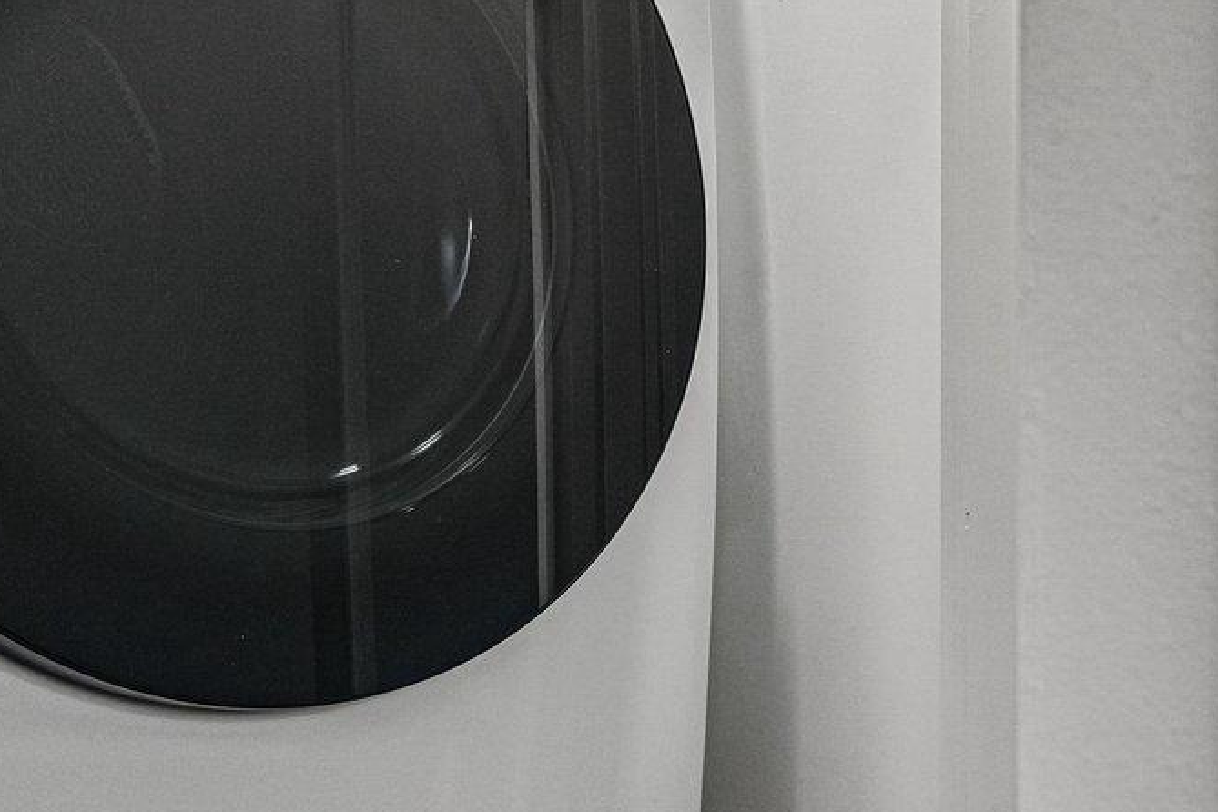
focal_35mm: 49
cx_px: 878
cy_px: 451
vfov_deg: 27.5
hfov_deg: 39.5
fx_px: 1658
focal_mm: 16
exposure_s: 1/60
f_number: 8
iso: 800
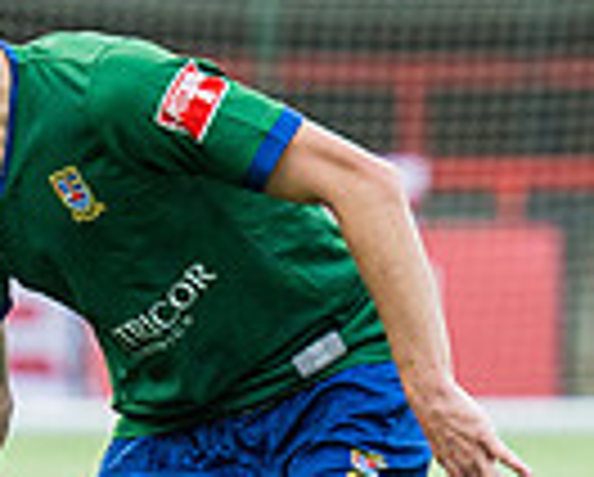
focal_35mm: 1191
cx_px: -232
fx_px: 20969
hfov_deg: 1.6
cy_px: 447
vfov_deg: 1.3
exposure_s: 1/800
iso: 800
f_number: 2.8
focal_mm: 150
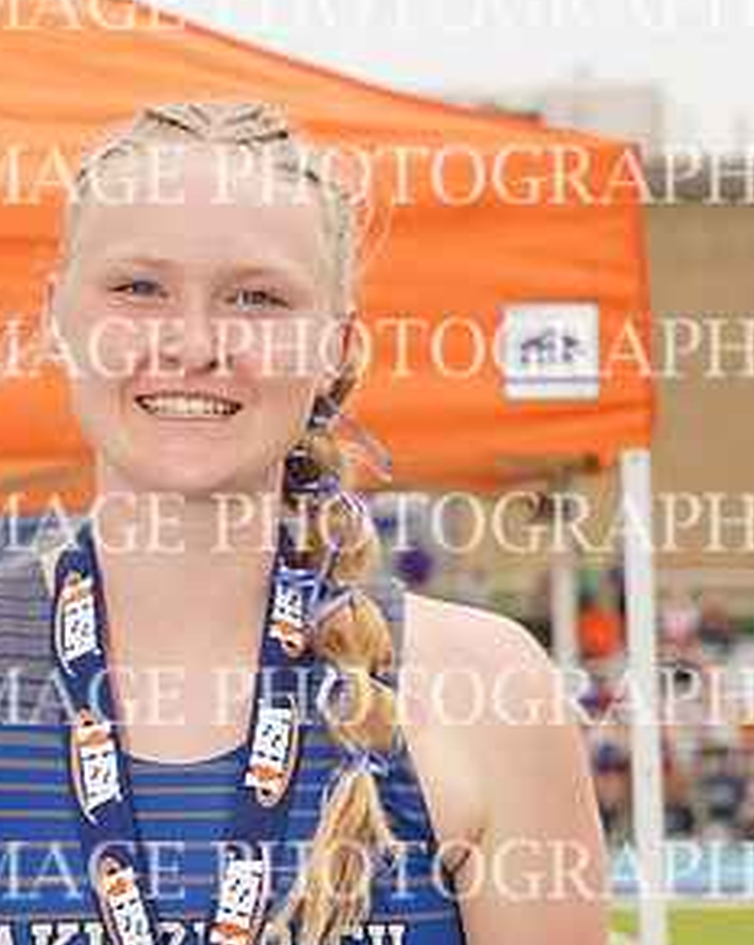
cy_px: 783
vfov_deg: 9.8
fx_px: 5476
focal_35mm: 196
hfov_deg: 7.9
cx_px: 189
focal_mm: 105
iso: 100
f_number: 8
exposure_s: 1/200
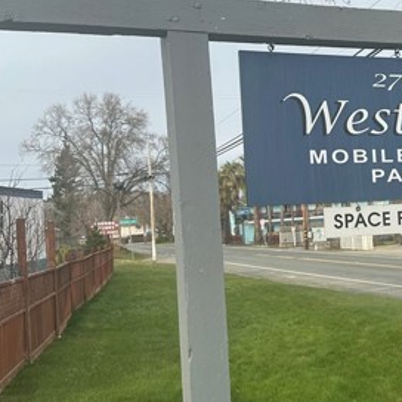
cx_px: 325
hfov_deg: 33.0
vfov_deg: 34.0
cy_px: 188
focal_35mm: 50
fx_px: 657
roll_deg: +3.0
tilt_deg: +2.8
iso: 80
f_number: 1.78
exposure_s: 1/1692
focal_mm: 6.86
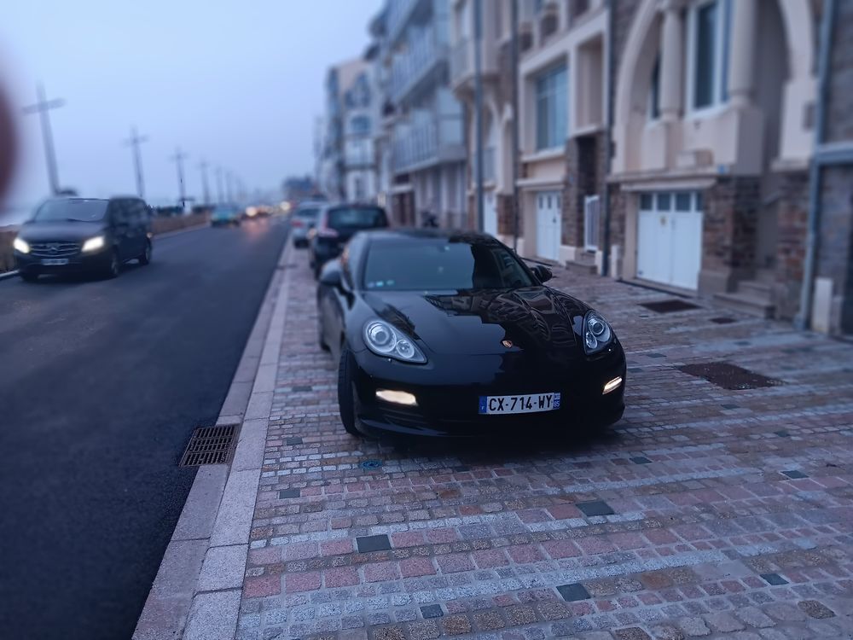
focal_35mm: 26
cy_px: 320
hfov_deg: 67.3
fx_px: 641
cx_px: 426
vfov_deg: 53.1
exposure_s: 1/25.6
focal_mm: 3.98
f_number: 1.8
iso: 64
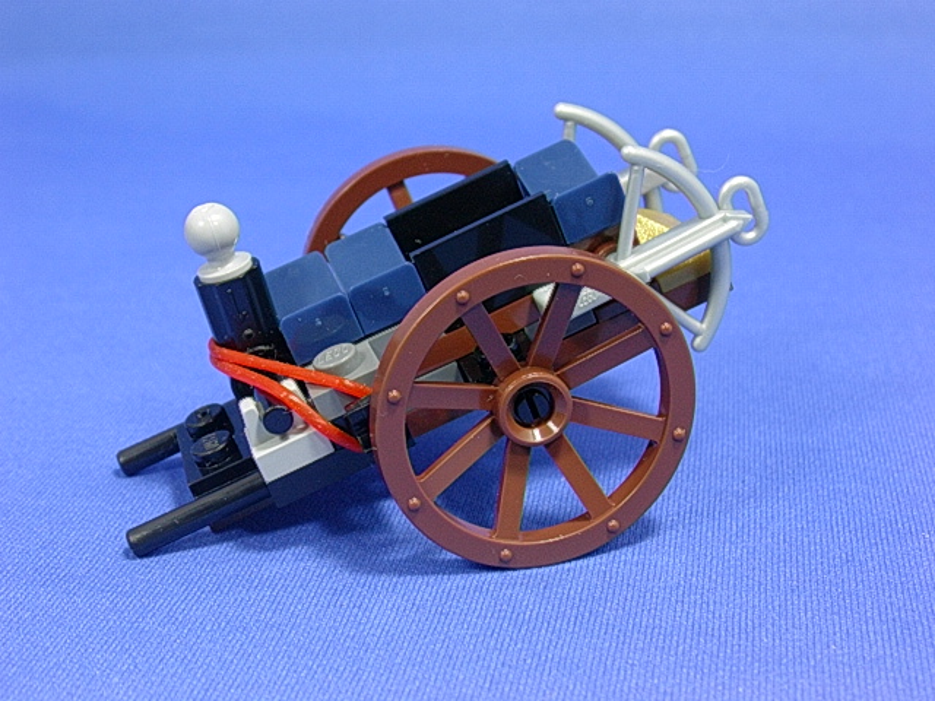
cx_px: 468
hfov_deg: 32.2
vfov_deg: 24.4
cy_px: 350
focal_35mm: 60
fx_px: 1621
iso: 70
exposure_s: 1/12.6
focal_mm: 9
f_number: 3.4
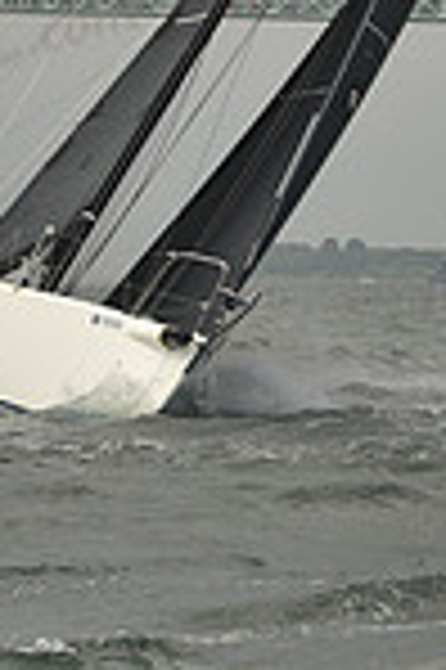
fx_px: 5085
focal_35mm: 273
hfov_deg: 5.0
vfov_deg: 7.5
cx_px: 372
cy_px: -216
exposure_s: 1/640
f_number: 6.3
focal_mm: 70
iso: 250
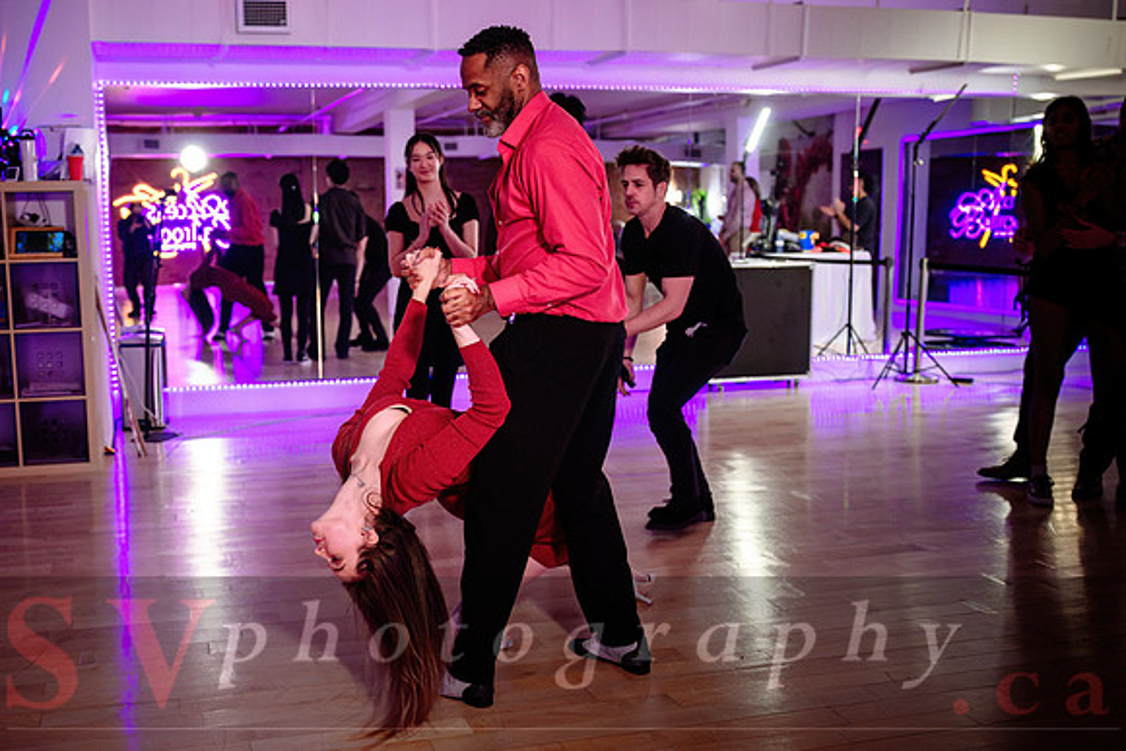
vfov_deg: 36.8
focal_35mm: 36
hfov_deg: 52.3
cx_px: 410
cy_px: 383
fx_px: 1129
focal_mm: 28
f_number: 2
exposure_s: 1/250
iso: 1600
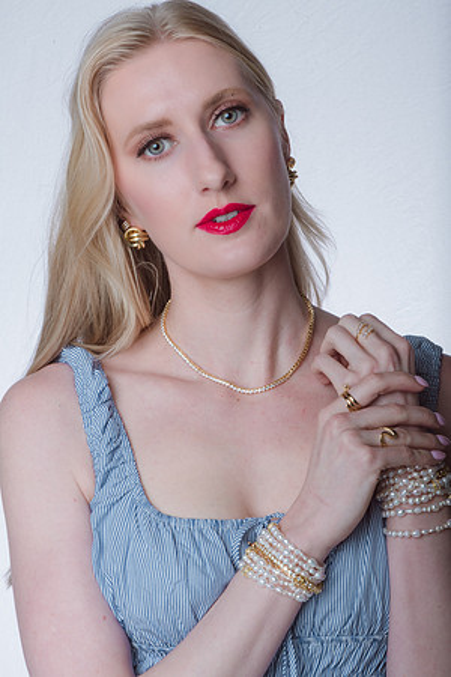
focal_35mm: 105
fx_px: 1973
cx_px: 226
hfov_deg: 13.0
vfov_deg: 19.5
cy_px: 338
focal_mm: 105
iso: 400
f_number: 36
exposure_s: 1/250
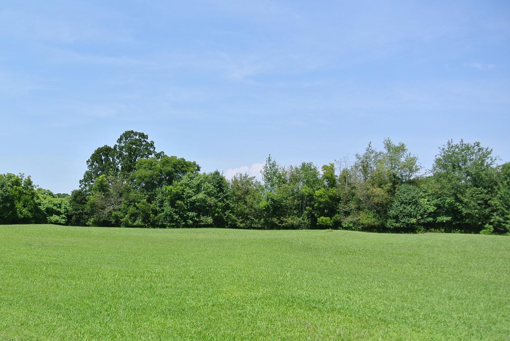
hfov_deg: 52.2
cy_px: 218
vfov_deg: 36.7
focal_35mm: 36
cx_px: 174
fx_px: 511
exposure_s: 1/640
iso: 100
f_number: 4.5
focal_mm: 10
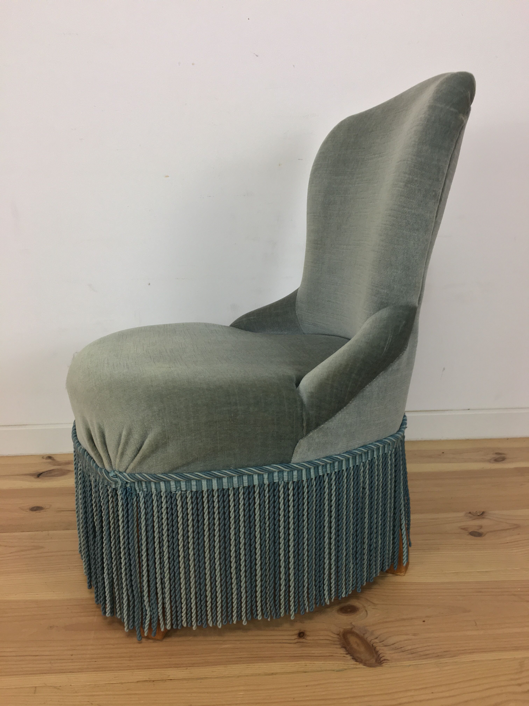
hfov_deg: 48.2
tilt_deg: -13.9
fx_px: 591
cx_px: 264
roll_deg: +1.1
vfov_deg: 61.7
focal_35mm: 29
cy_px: 353
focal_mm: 4.15
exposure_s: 1/33
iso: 40
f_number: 2.2
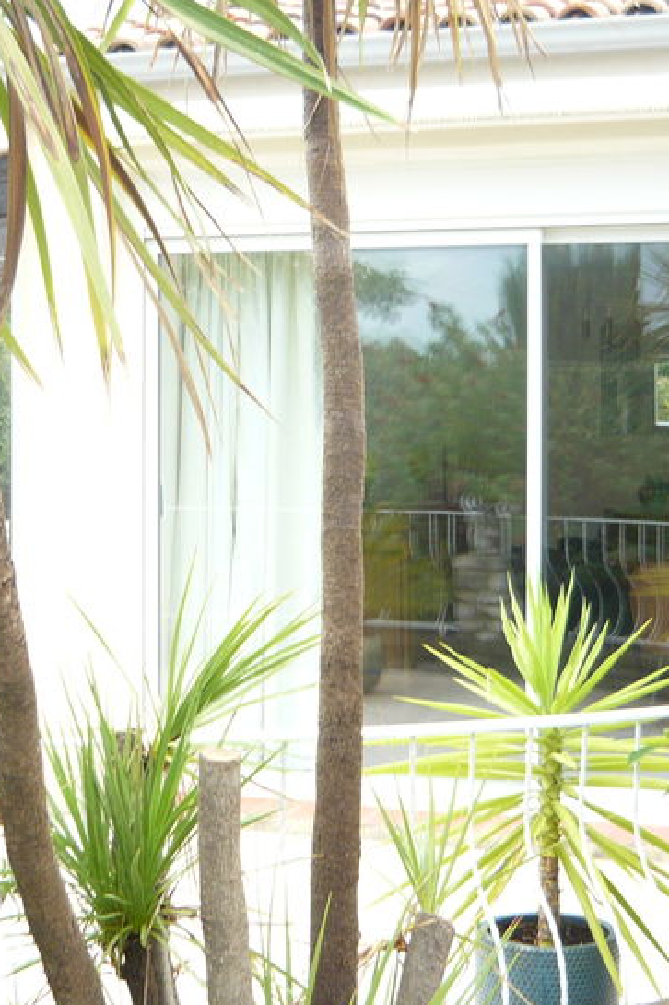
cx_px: 278
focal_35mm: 63
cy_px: 380
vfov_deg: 31.8
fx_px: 1757
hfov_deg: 21.5
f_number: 2.8
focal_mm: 5.5
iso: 100
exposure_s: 1/60
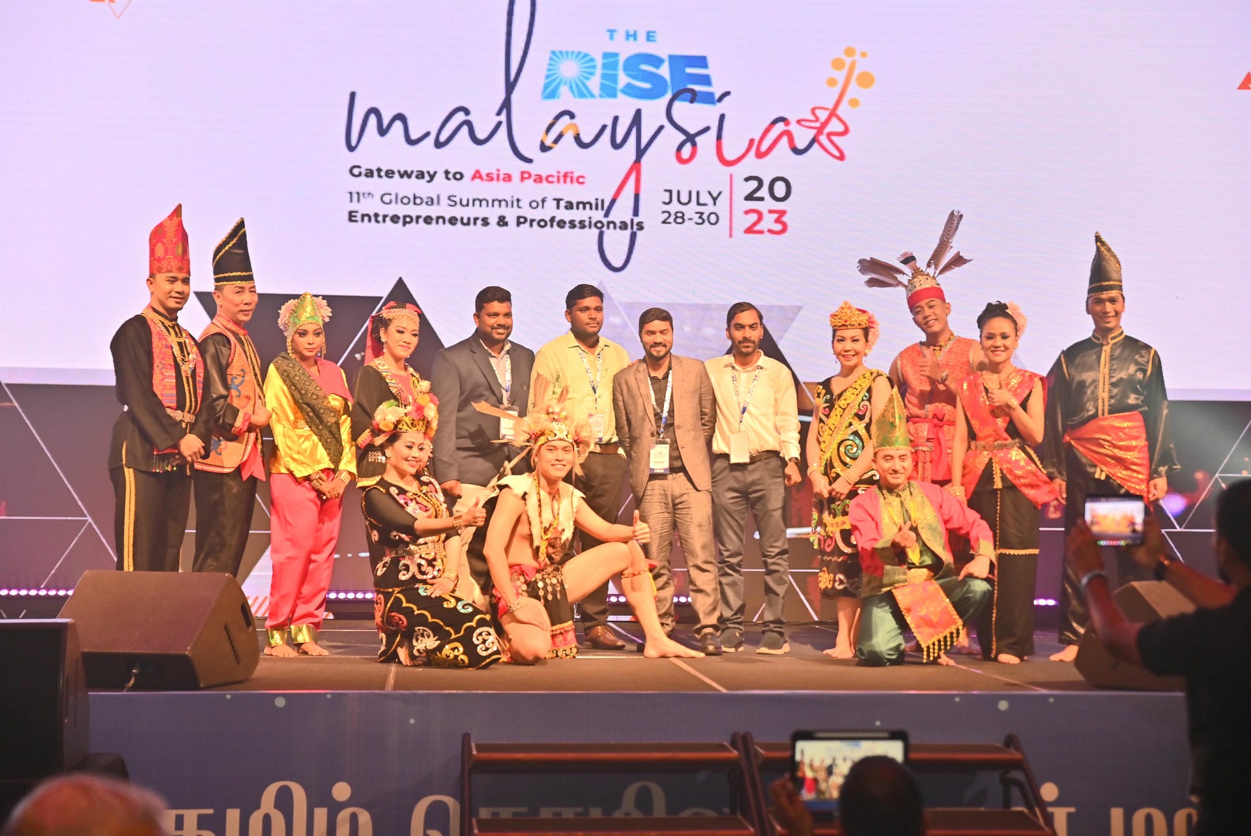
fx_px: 1947
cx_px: 626
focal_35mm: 56
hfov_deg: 35.6
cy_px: 418
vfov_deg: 24.2
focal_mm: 56
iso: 400
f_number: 4
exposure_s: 1/200
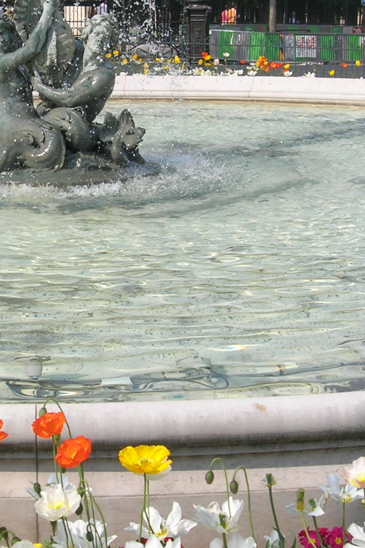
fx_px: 1262
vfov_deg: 24.4
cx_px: 38
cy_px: 203
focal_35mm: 83
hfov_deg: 16.2
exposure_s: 1/550
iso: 64
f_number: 4.8
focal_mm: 7.8
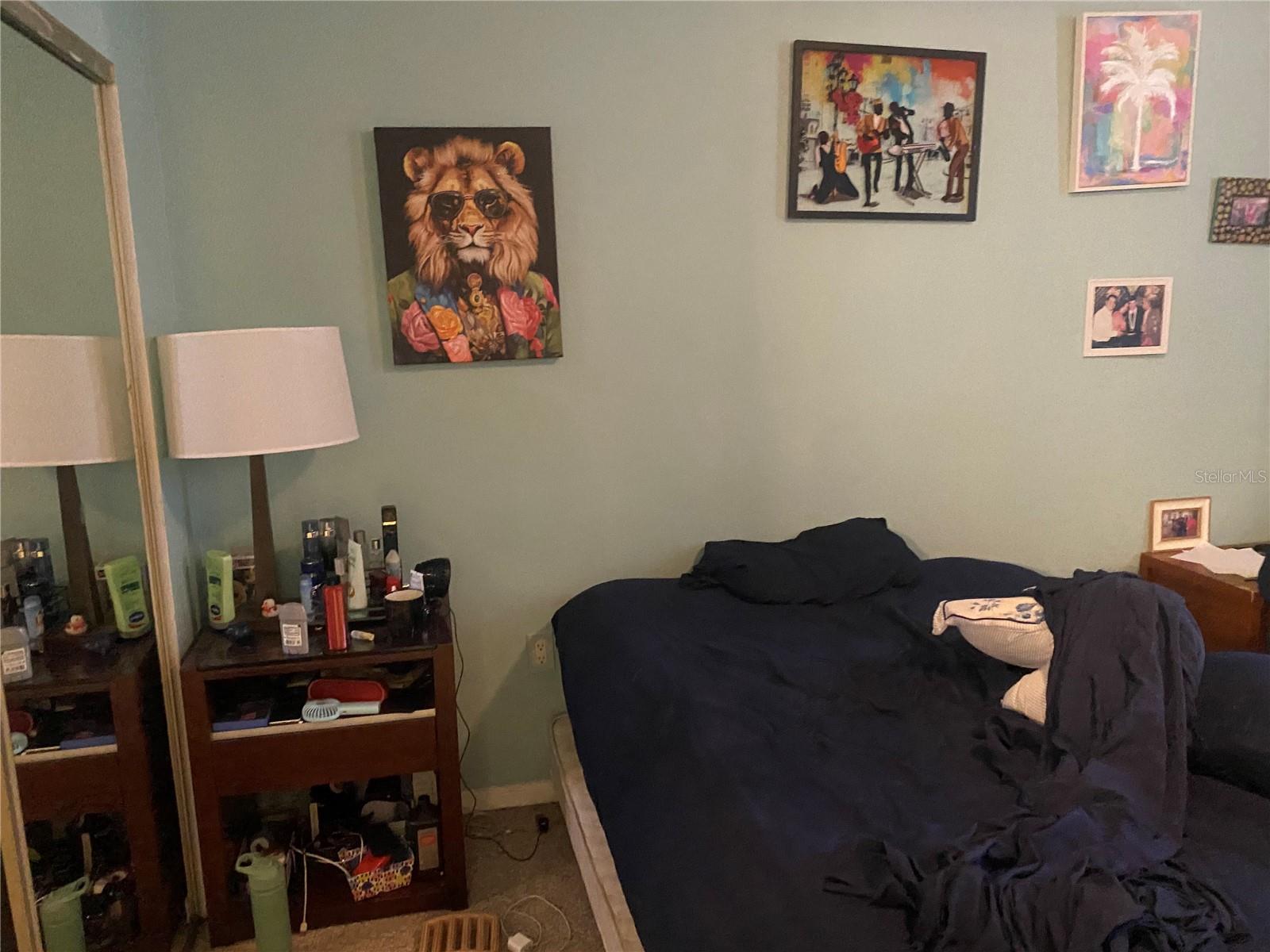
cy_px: 476
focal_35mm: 26
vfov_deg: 53.1
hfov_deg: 67.3
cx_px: 635
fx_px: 954
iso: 800
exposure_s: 1/30
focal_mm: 4.25
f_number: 1.8
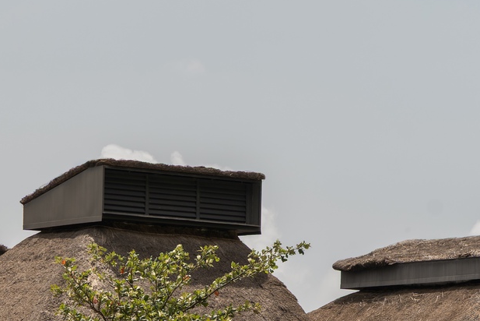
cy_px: 408
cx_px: 27
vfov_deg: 5.6
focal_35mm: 243
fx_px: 3241
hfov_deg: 8.4
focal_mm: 75
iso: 125
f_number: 9
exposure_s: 1/160
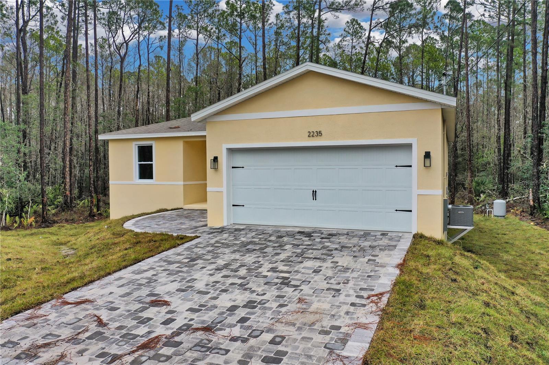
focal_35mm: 28
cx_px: 274
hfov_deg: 65.5
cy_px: 182
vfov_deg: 46.4
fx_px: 427
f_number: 5
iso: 100
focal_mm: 10.26
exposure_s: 1/160
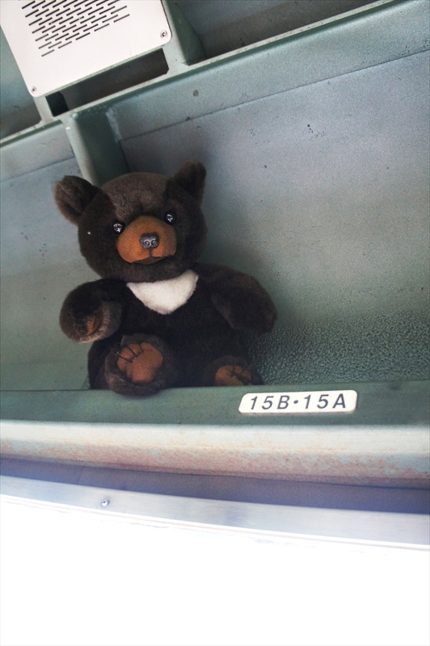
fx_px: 485
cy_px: 323
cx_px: 215
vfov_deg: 67.4
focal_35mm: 27
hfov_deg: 47.9
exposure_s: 1/160
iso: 1250
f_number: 4
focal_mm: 18
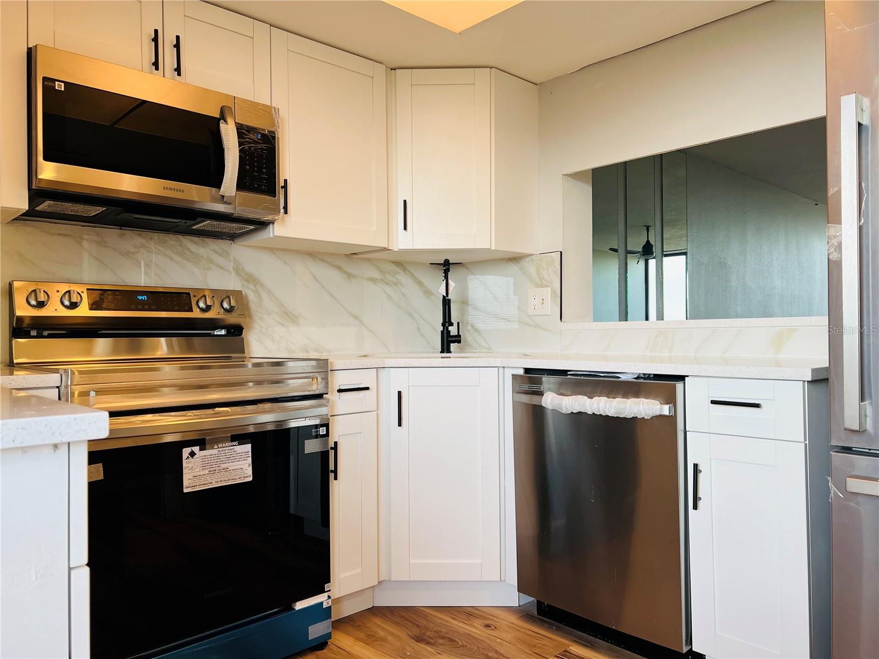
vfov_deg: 53.1
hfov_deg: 67.3
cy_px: 330
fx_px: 660
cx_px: 440
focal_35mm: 26
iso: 64
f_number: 1.5
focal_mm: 5.7
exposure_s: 1/120
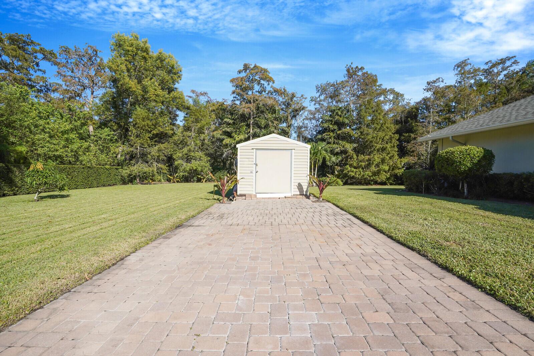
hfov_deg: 96.7
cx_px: 267
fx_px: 237
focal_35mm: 16
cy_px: 178
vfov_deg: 73.7
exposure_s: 1/1600
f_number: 8
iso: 800
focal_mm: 16
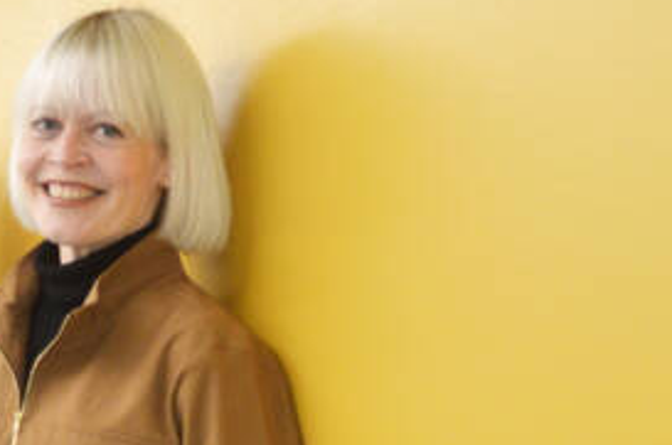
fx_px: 2255
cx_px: -69
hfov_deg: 16.4
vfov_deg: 11.1
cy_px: 553
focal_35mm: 121
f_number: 2.8
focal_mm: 24
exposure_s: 1/60
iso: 640
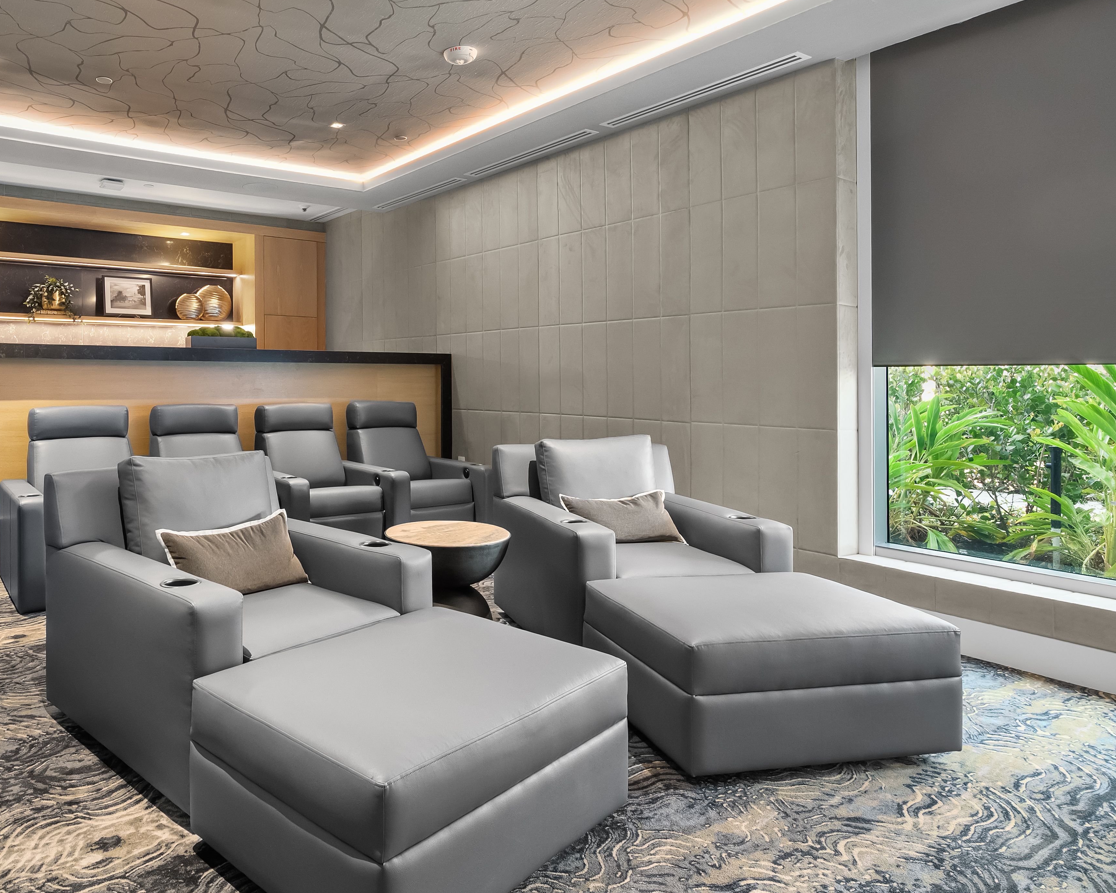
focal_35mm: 23
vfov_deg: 60.7
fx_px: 760
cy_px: 390
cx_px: 366
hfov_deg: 70.4
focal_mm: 14
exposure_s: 1/2
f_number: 7.1
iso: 1250
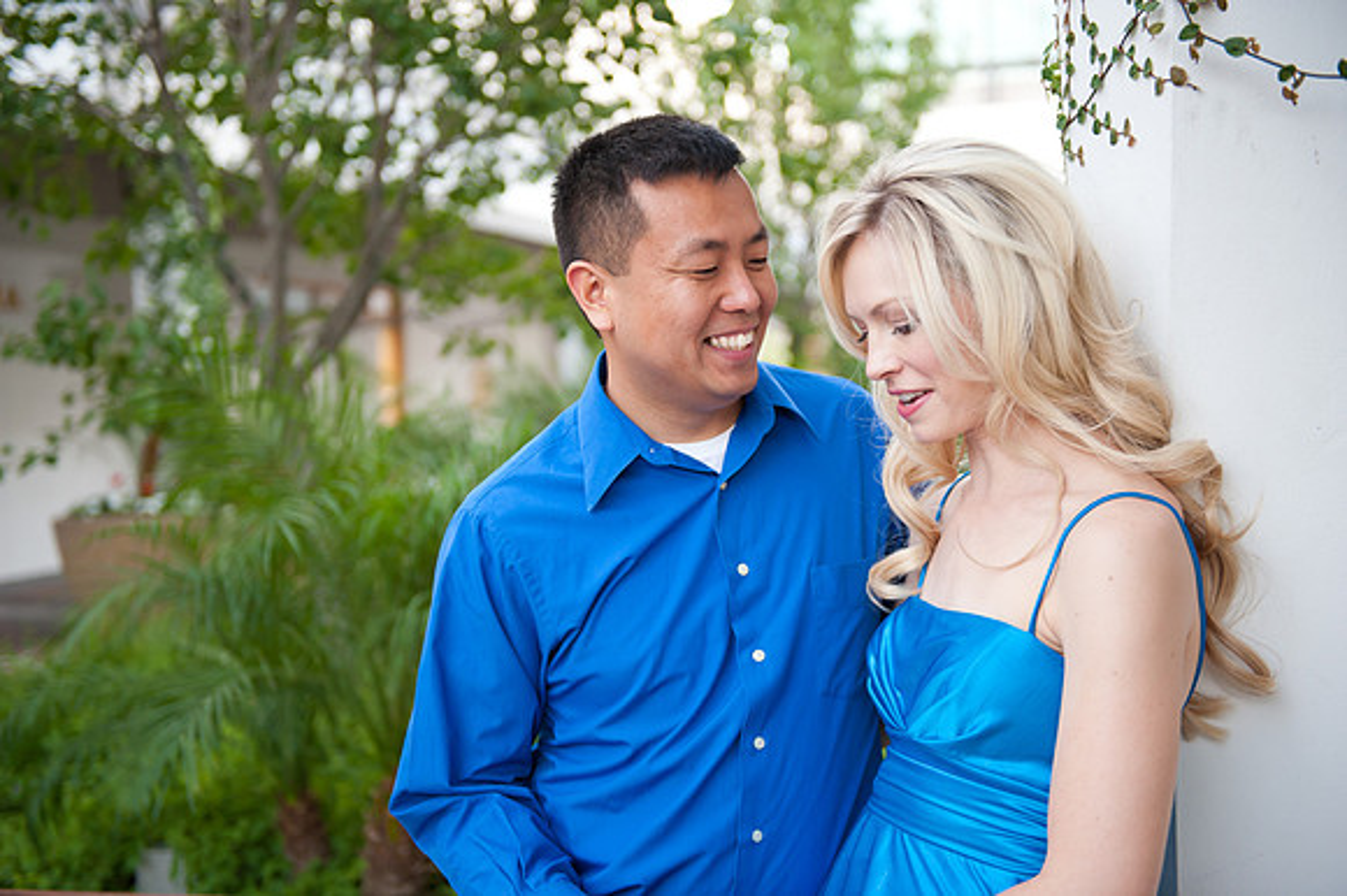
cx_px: 674
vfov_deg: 28.0
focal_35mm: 48
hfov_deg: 41.1
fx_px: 1795
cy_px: 448
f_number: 2.8
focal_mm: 48
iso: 1000
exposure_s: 1/125
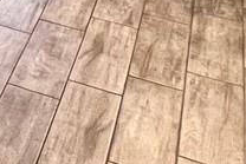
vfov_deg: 11.7
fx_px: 711
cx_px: -254
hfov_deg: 15.5
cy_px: -175
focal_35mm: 104
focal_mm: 1.57
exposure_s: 1/120
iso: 125
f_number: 1.8
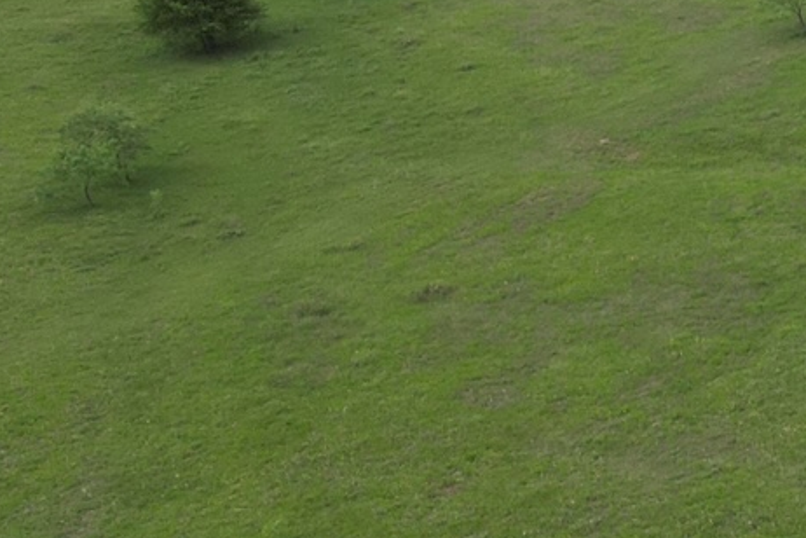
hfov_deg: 14.8
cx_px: 1684
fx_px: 2440
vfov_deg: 12.6
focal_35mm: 109
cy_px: 290
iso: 100
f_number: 1.7
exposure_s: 1/1500
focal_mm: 6.72
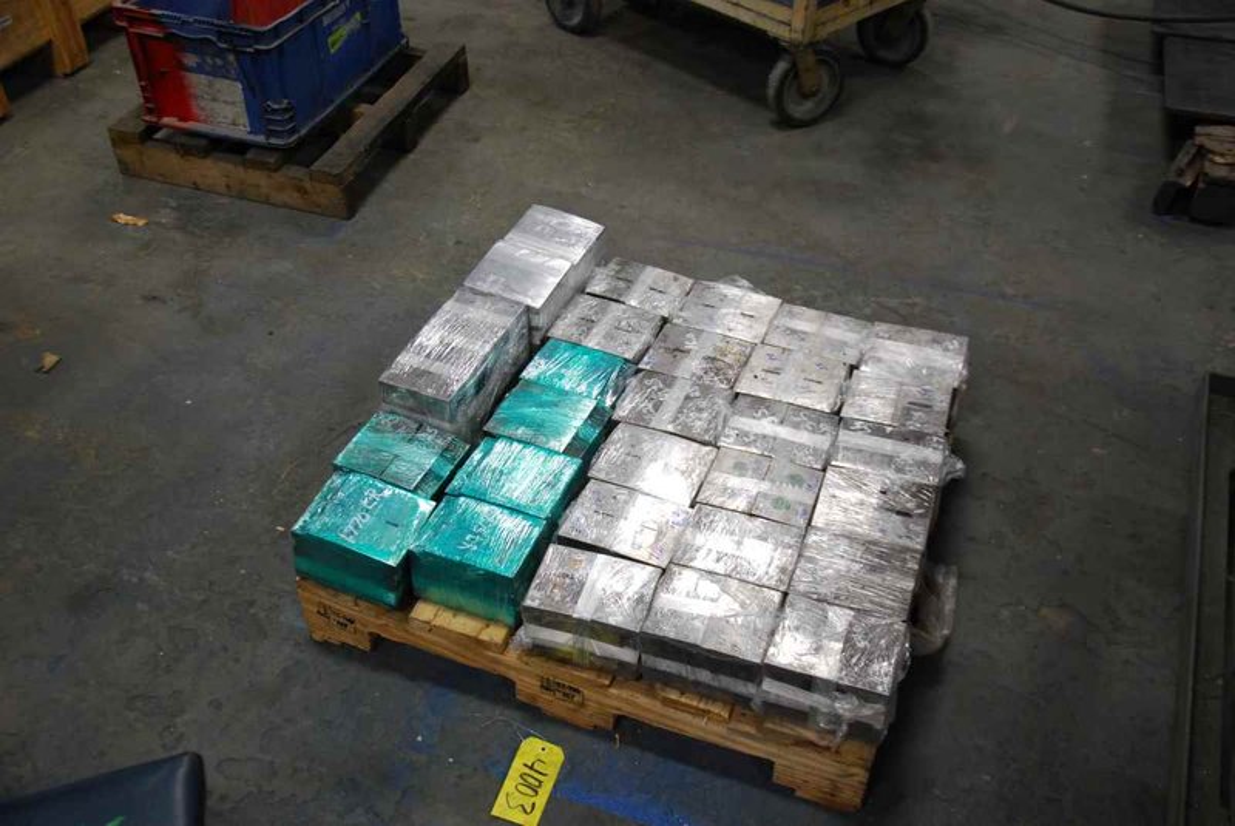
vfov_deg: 40.0
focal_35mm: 33
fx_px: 1133
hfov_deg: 57.2
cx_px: 618
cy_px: 413
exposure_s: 1/30
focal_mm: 22
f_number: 3.8
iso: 560
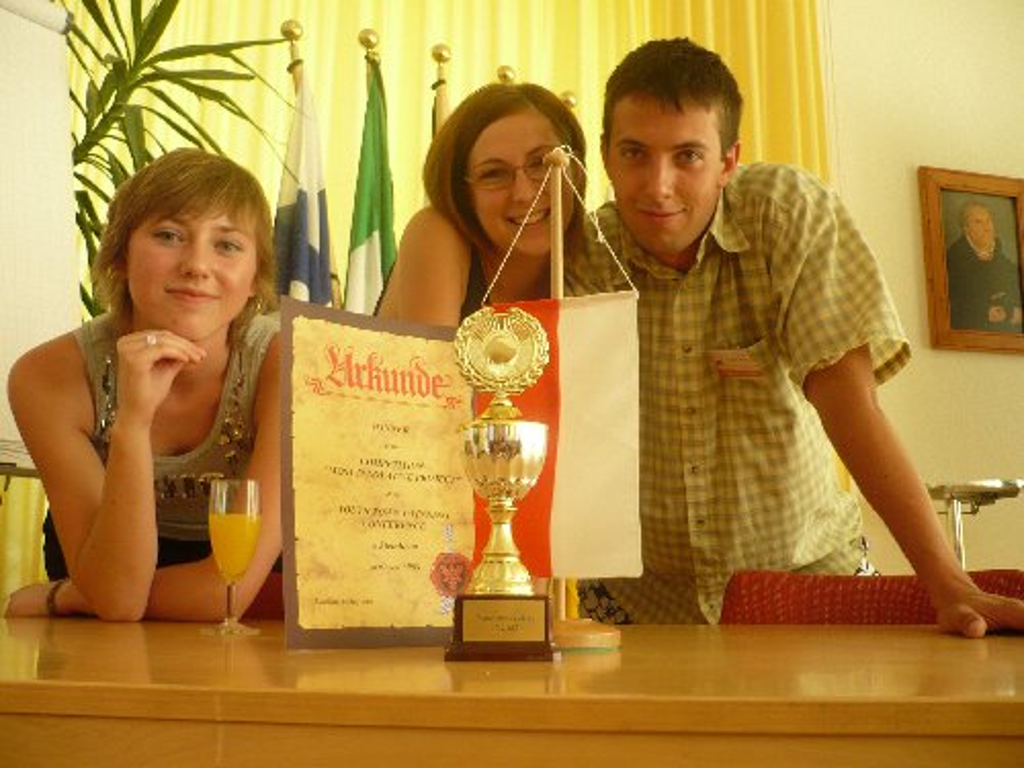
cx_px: 512
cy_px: 384
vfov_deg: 40.7
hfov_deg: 52.6
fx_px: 1035
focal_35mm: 35
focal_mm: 5.8
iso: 125
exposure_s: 1/30
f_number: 2.8
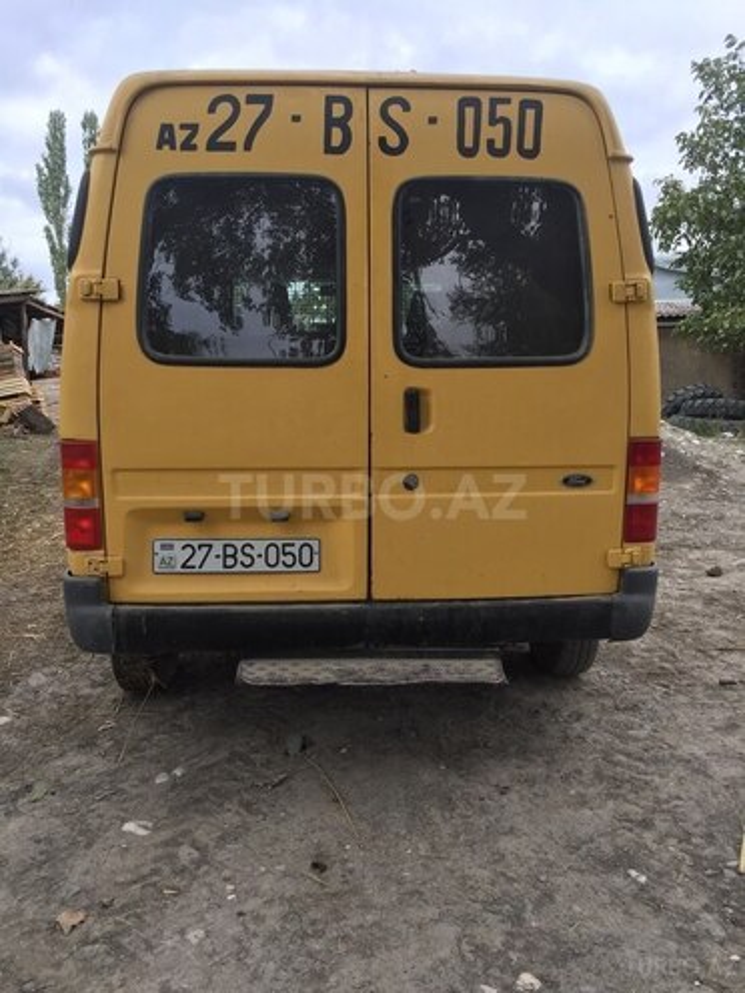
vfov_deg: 61.7
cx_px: 372
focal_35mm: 29
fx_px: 832
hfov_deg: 48.2
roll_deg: +0.5
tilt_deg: -7.6
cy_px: 496
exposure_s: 1/309
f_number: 2.2
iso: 32
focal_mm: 4.15
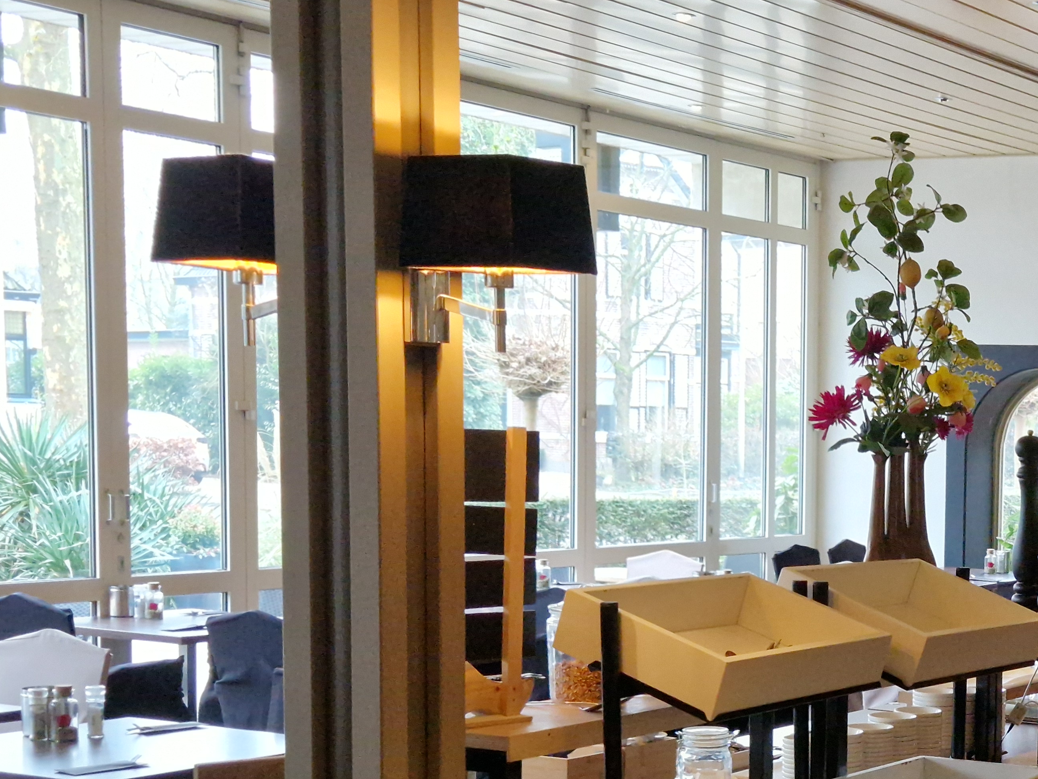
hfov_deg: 25.5
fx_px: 2159
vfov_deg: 20.2
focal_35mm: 72
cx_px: 1079
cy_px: 650
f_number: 1.8
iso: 200
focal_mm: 5.4
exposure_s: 1/50
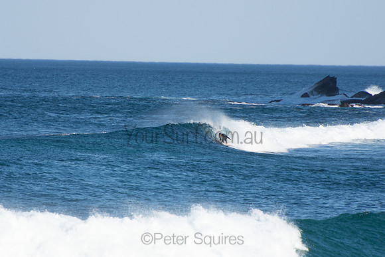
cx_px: 192
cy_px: 128
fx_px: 6418
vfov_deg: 2.3
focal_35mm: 600
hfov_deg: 3.4
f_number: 5.6
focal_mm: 400
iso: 280
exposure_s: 1/1250
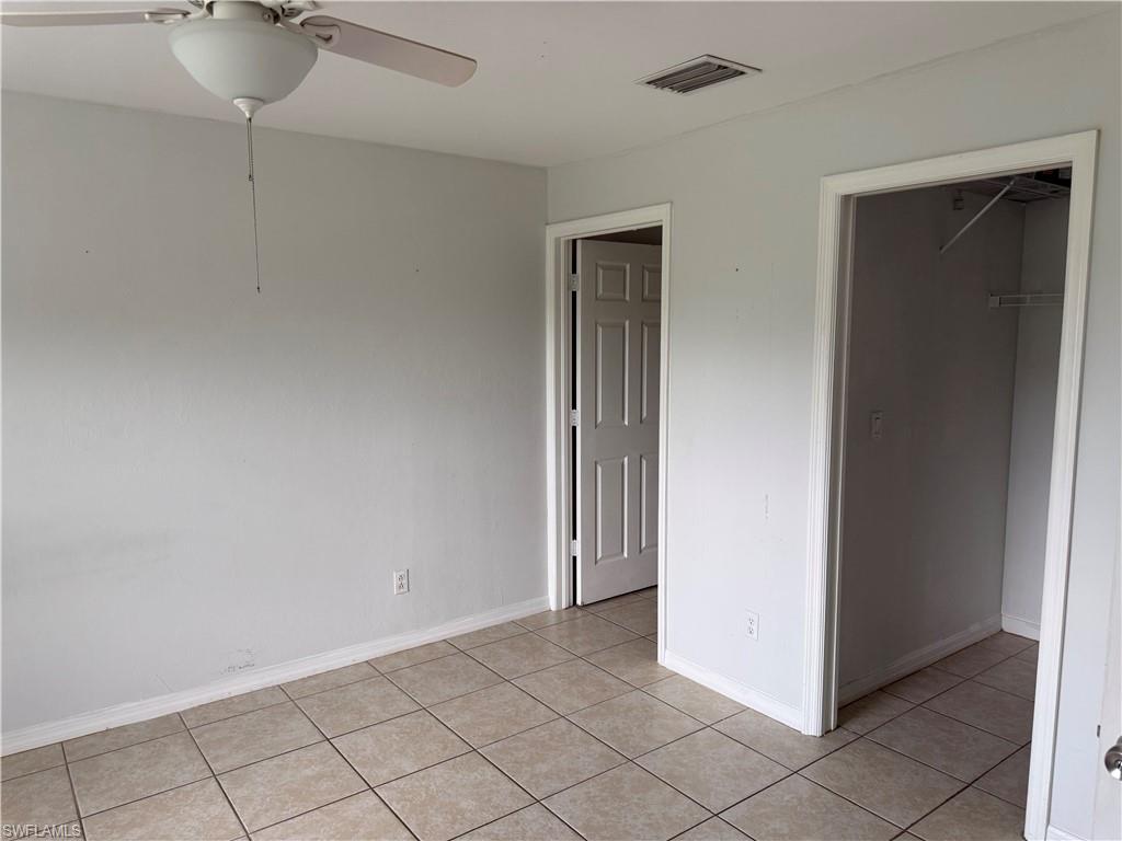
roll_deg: +0.2
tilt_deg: -5.7
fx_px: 778
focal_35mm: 24
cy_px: 420
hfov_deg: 71.6
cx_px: 561
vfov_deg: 56.8
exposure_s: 1/121
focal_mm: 6.76
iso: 160
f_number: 1.78
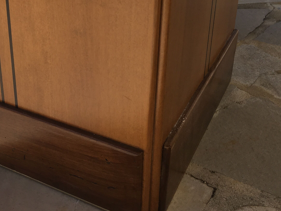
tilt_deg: -23.8
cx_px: 50
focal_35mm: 54
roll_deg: +1.2
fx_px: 438
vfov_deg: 26.4
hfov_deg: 34.3
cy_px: 32
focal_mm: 4.15
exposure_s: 1/1538
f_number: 2.2
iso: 25
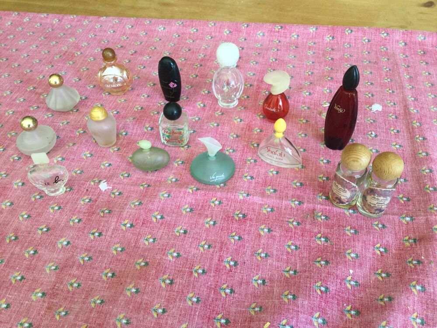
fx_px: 391
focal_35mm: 31
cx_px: 218
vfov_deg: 45.4
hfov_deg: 58.4
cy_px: 164
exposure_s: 1/33
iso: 32
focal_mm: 3.3
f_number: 2.4
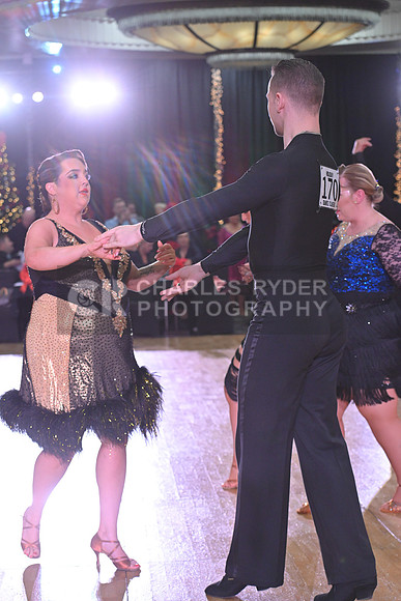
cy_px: 300
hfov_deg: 19.5
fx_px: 1169
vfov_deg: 28.8
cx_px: 200
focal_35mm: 70
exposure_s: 1/320
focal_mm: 70
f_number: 5
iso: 2000
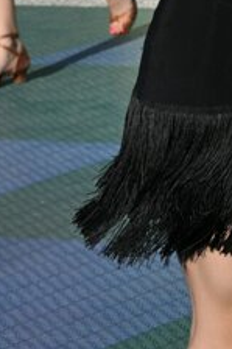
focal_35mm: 428
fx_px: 4143
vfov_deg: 4.8
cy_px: -77
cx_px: 568
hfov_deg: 3.2
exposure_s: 1/500
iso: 200
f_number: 9
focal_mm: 70
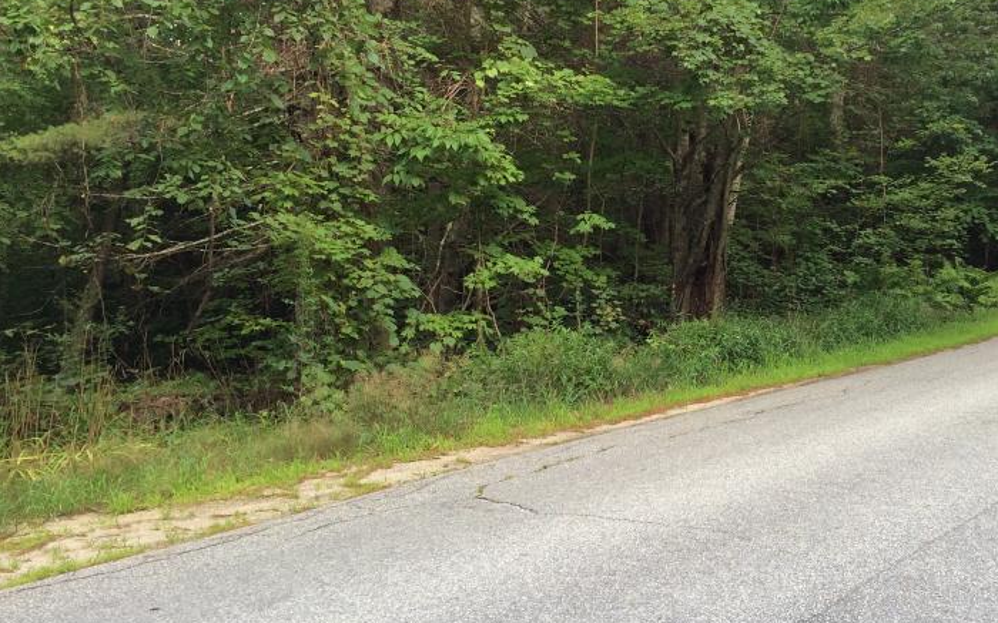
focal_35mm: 45
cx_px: 681
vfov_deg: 28.1
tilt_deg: +3.8
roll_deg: +1.5
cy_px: 138
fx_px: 1224
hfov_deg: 43.6
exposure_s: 1/120
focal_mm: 4.15
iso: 40
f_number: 2.2
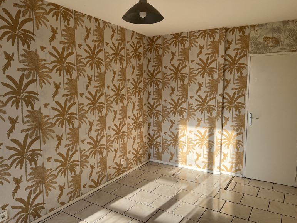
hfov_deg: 65.3
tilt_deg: -8.3
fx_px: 232
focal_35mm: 27
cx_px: 154
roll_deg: +0.5
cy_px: 114
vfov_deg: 51.4
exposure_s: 1/751
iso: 50
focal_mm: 5.1
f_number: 1.6
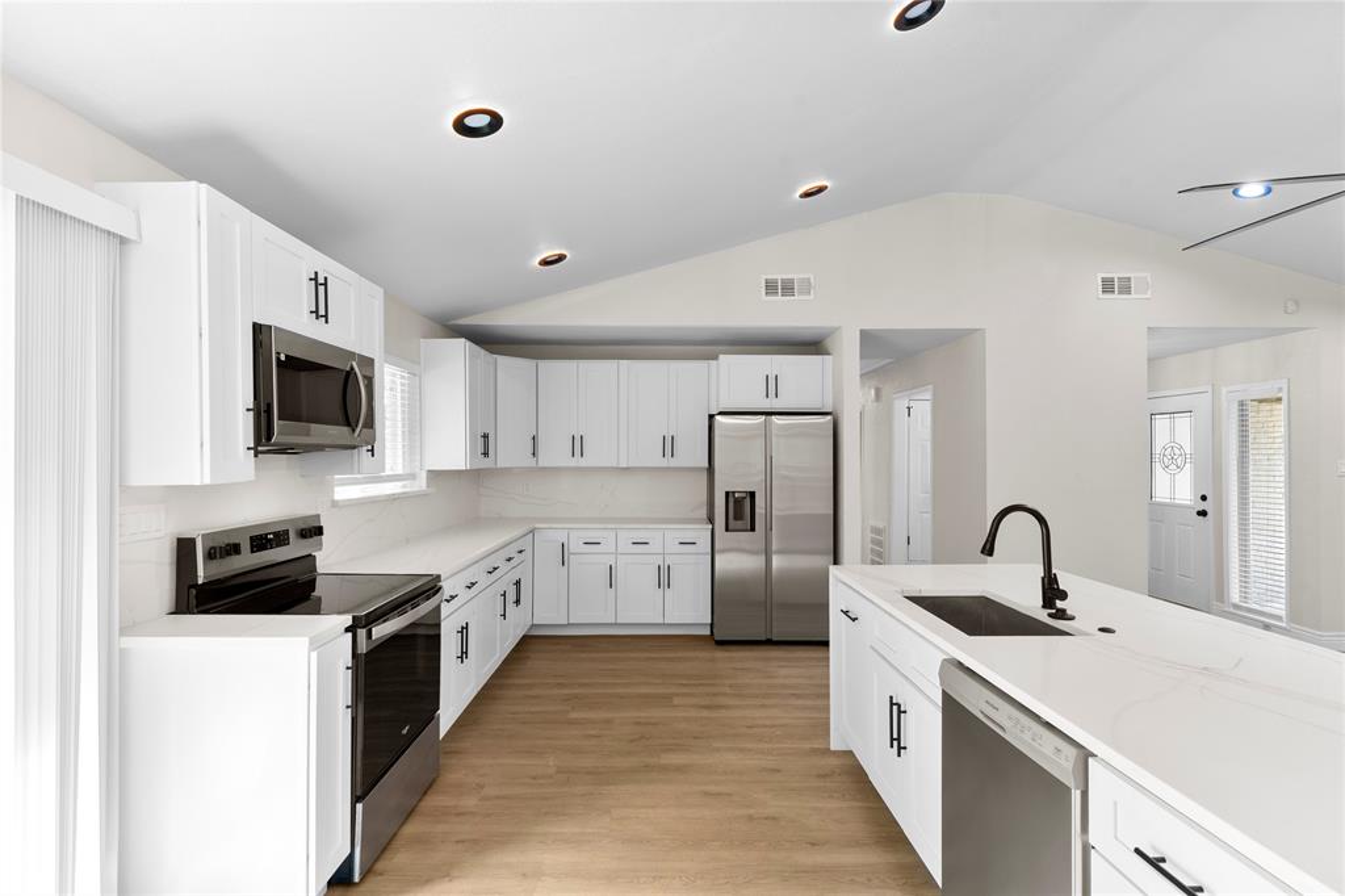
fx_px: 635
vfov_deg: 70.4
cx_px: 672
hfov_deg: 93.3
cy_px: 448
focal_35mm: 17
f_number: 8
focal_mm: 17
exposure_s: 1/6
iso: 250
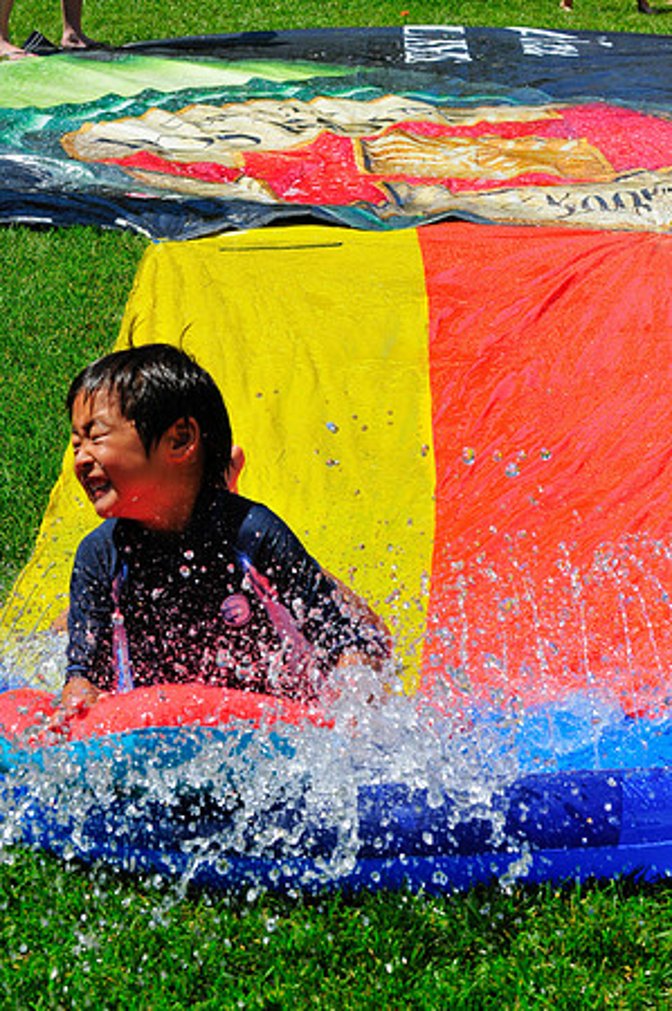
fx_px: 2947
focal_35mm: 105
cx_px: 336
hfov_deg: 13.0
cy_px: 506
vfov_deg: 19.5
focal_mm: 70
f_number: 10
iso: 400
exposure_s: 1/640
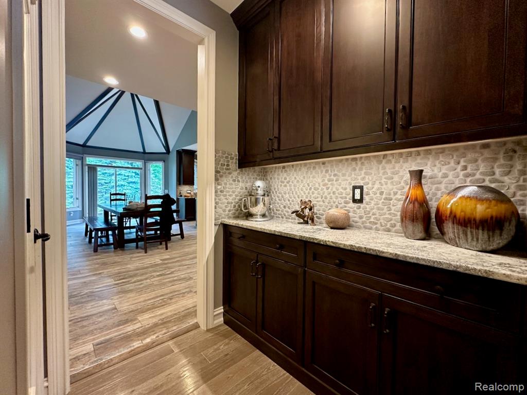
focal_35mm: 14
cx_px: 264
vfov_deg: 85.7
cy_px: 198
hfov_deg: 102.1
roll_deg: +1.4
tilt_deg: -1.1
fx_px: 213
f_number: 2.2
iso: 200
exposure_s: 1/60
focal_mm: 2.22
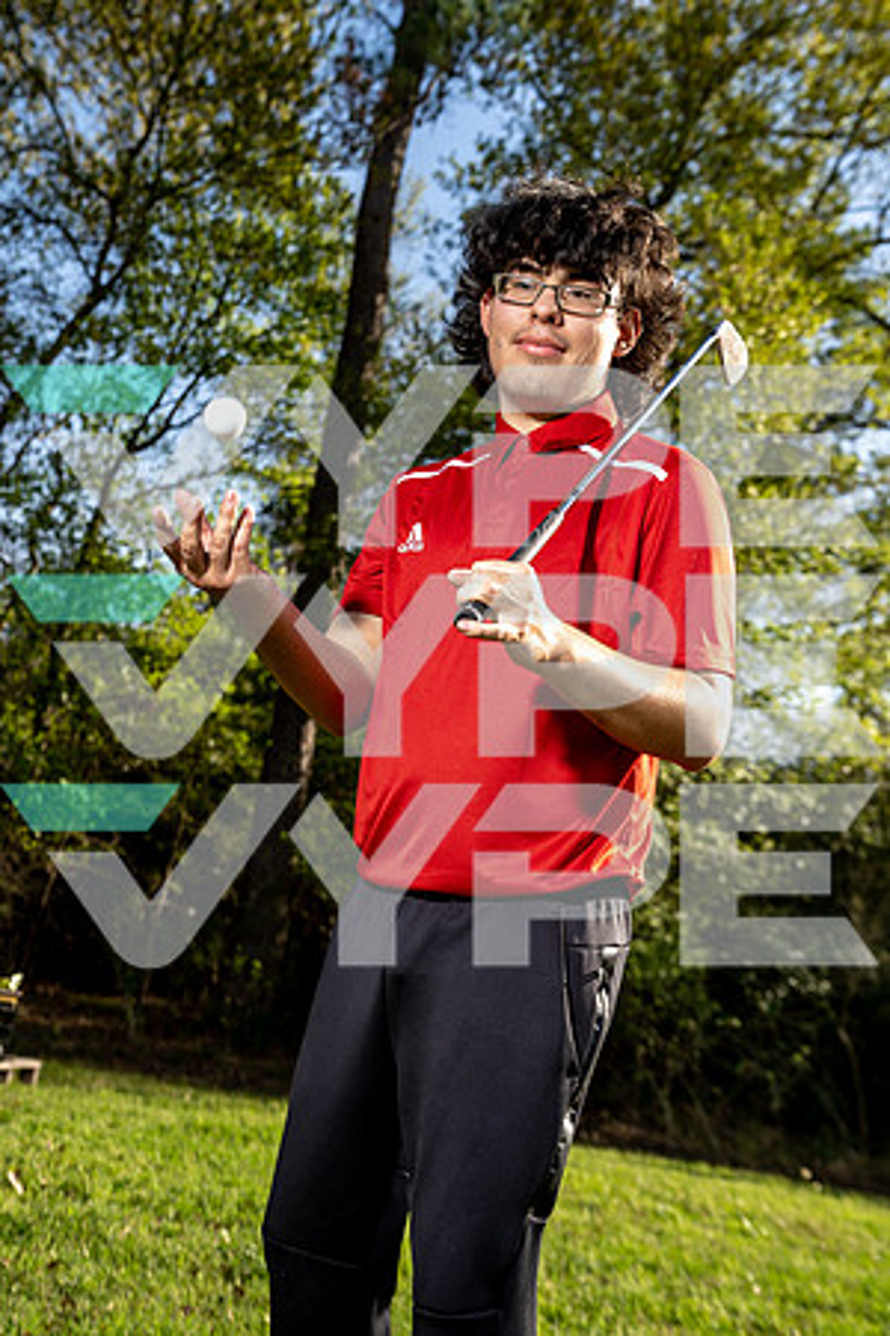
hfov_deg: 27.5
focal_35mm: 49
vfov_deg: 40.3
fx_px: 1817
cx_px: 445
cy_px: 668
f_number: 5.6
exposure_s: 1/250
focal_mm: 49
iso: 100
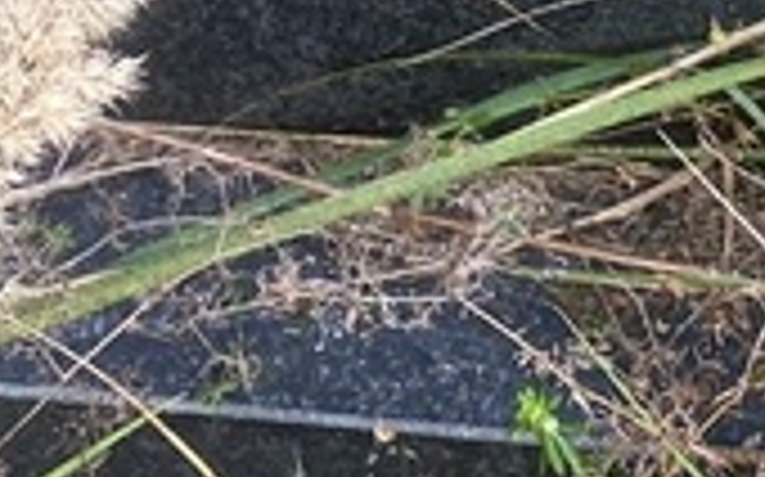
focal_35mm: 130
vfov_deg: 9.1
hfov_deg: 16.1
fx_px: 2709
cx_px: 450
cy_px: -657
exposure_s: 1/122
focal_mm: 4.25
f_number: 1.8
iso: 50
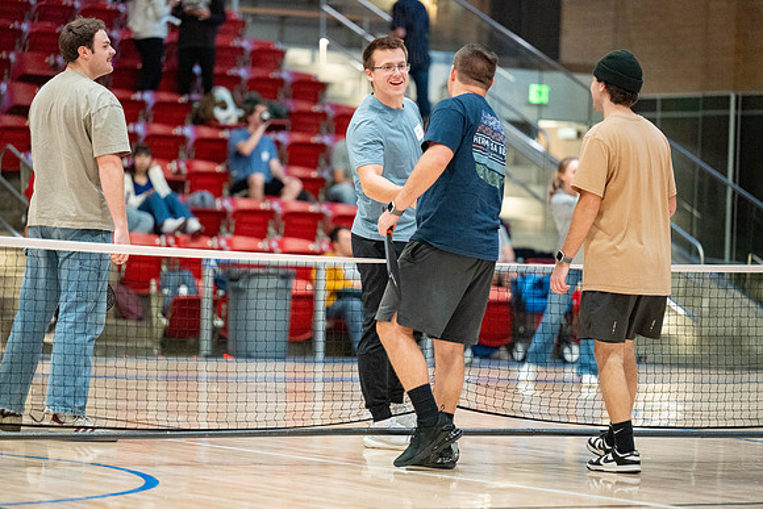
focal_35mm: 150
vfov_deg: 9.2
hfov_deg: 13.7
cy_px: 254
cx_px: 382
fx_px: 3180
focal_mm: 150
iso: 5000
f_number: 2.8
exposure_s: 1/500
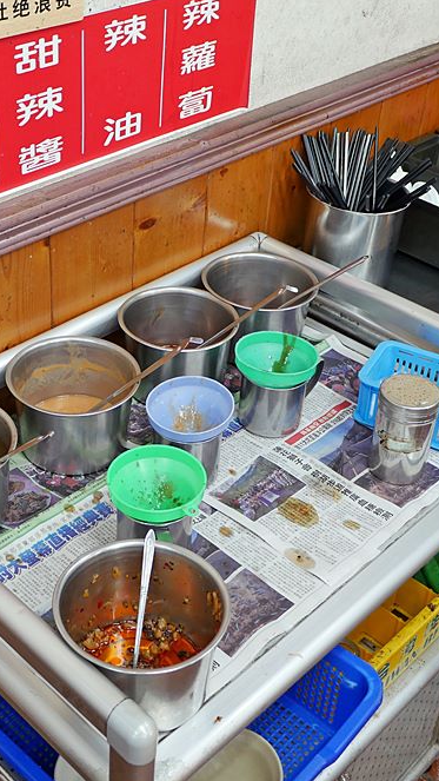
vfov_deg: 44.5
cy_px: 358
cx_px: 131
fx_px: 952
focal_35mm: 46
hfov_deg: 25.8
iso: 400
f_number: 2.5
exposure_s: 1/60
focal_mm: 14
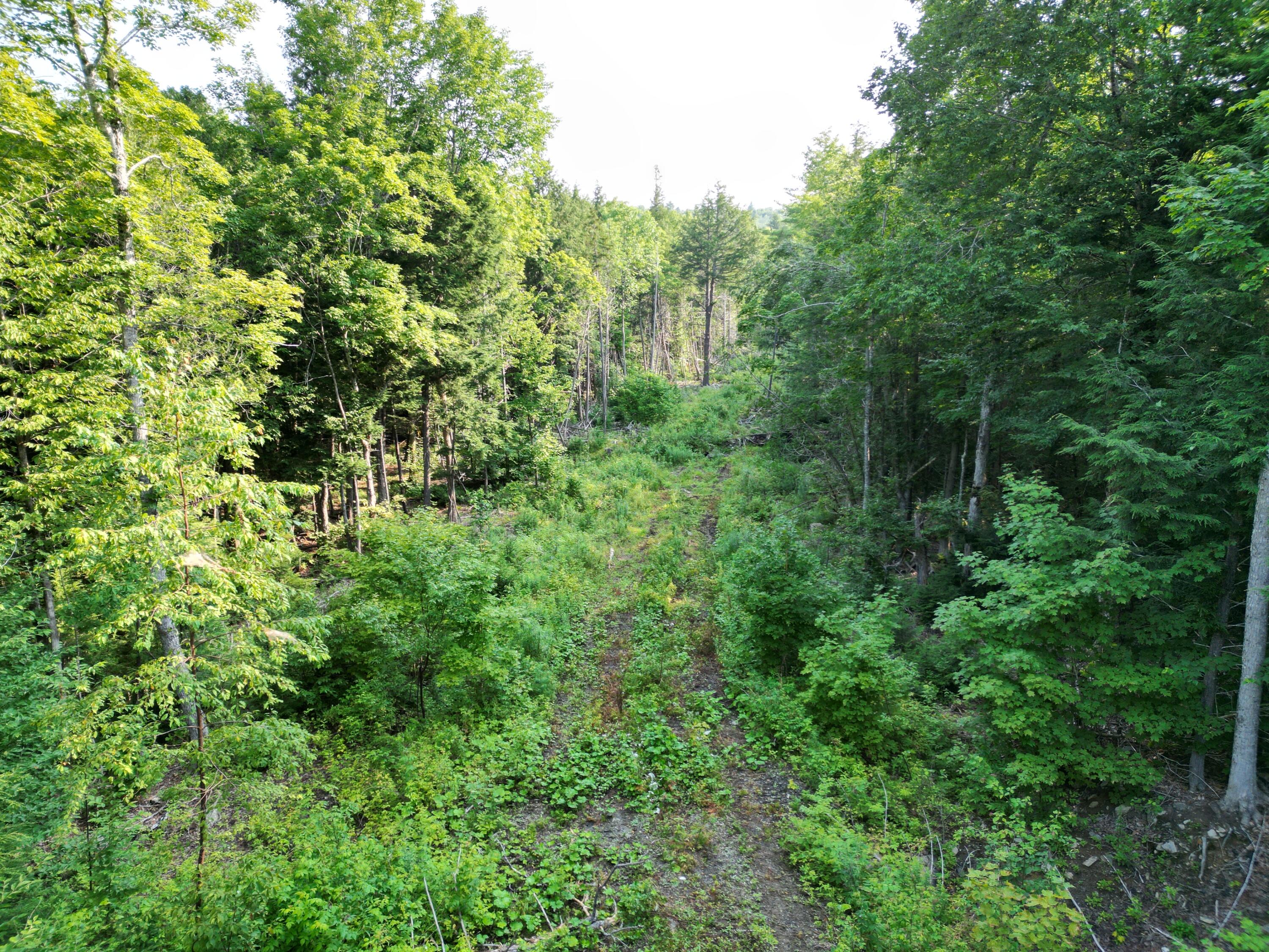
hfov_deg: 71.6
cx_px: 634
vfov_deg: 56.8
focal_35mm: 24
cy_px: 476
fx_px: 880
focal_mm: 6.72
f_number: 1.7
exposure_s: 1/500
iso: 100
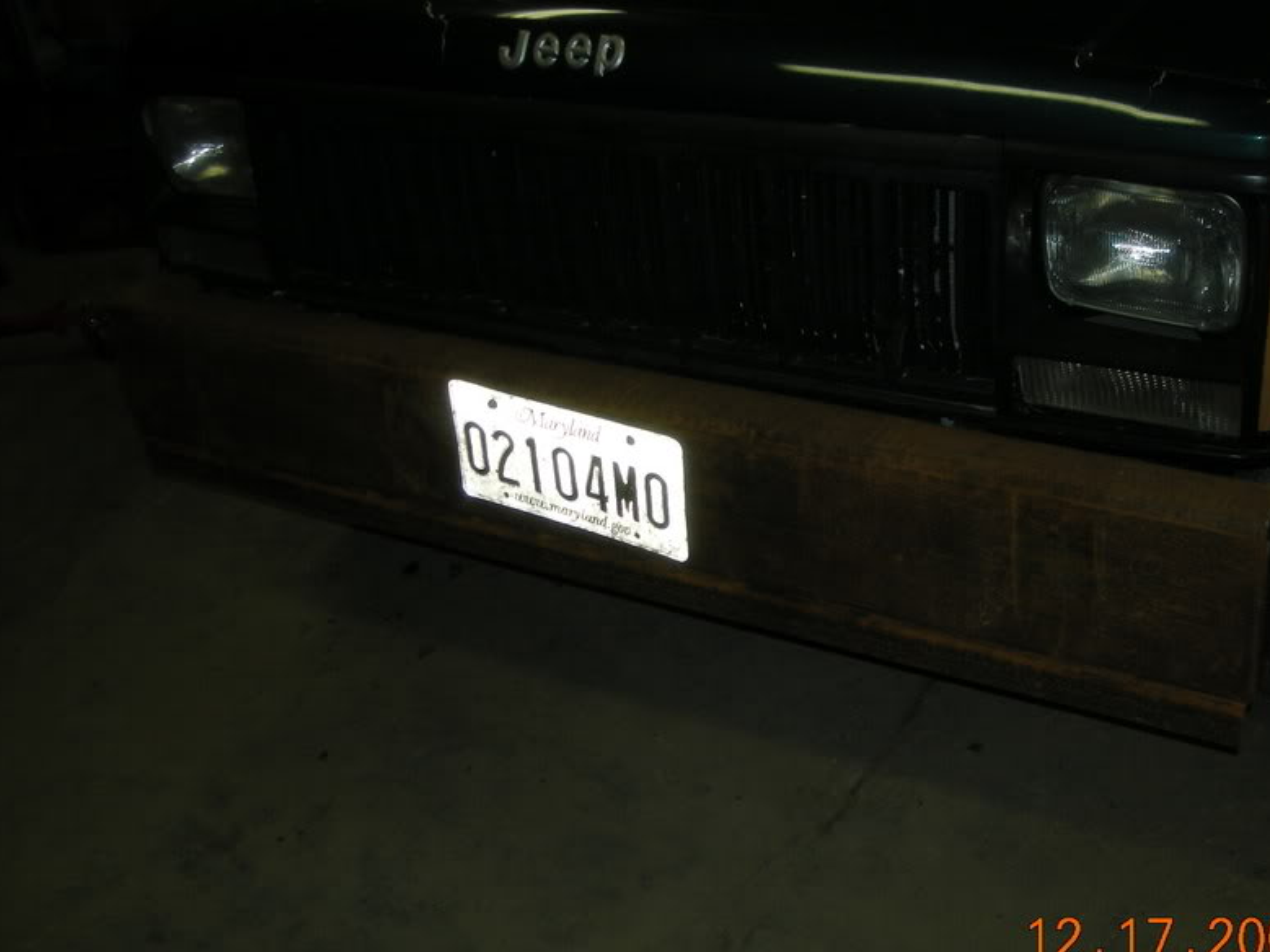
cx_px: 745
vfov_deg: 31.5
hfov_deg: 41.1
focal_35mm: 46
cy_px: 443
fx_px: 1687
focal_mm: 5.7
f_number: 2.8
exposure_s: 1/60
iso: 50
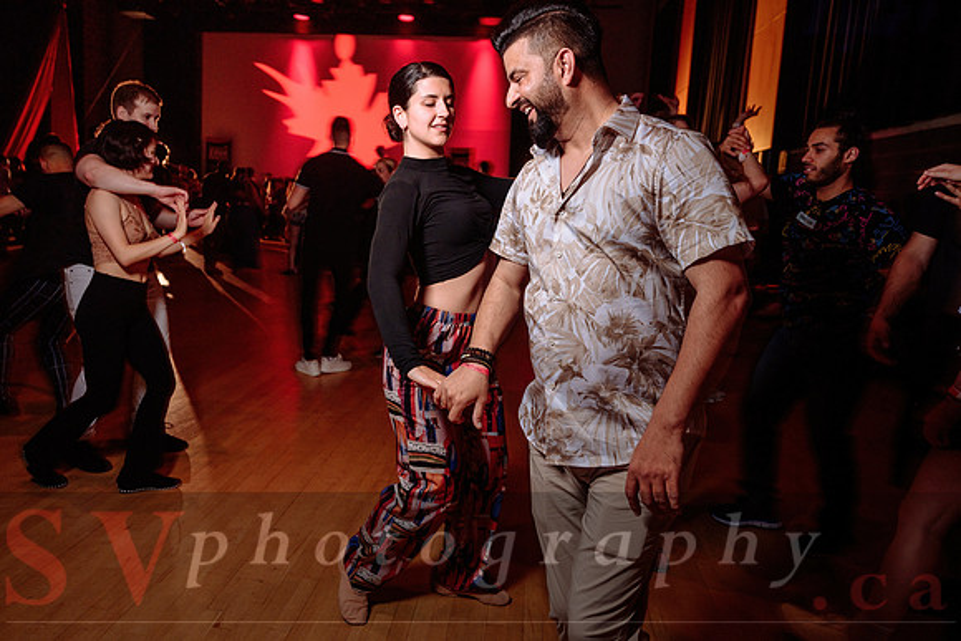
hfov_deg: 68.0
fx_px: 709
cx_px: 429
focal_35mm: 27
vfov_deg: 48.6
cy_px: 286
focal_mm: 24
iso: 1000
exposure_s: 1/30
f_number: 3.2
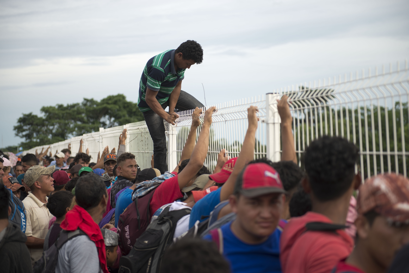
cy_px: 136
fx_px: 796
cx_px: 204
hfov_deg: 28.8
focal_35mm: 70
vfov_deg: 19.5
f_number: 2.8
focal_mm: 70
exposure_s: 1/640
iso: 50
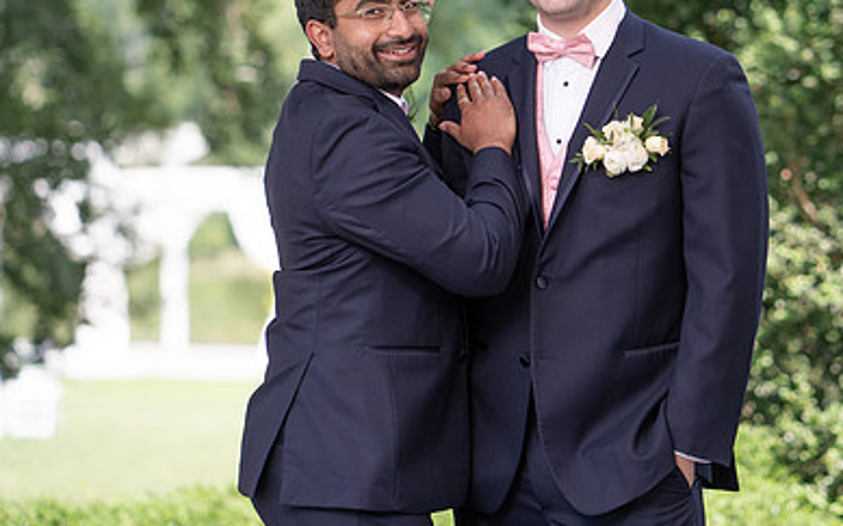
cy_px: 125
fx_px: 3308
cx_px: 550
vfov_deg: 9.1
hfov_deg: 14.5
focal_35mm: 144
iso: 100
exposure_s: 1/1000
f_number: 2.2
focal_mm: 85
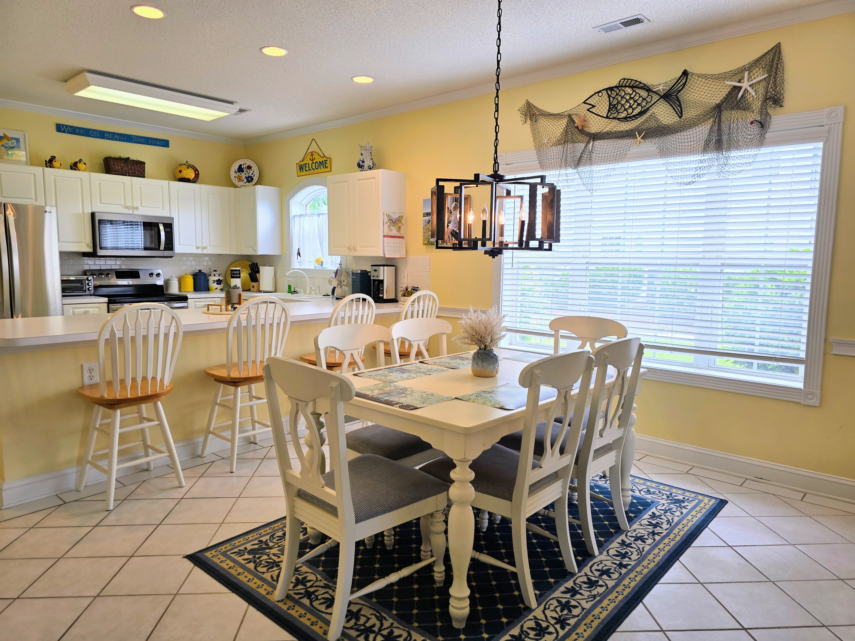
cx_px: 428
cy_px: 320
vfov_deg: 58.9
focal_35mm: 23
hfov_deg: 73.9
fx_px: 568
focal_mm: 6.3
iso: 20
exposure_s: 1/120
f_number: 1.7
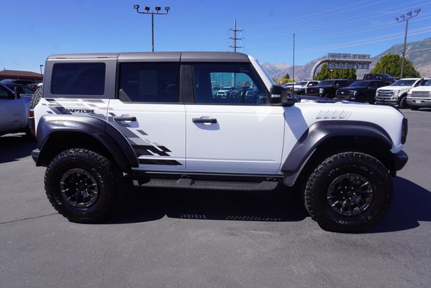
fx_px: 288
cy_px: 144
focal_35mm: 24
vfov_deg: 53.2
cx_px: 216
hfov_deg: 73.7
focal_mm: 16
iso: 100
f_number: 10
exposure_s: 1/160
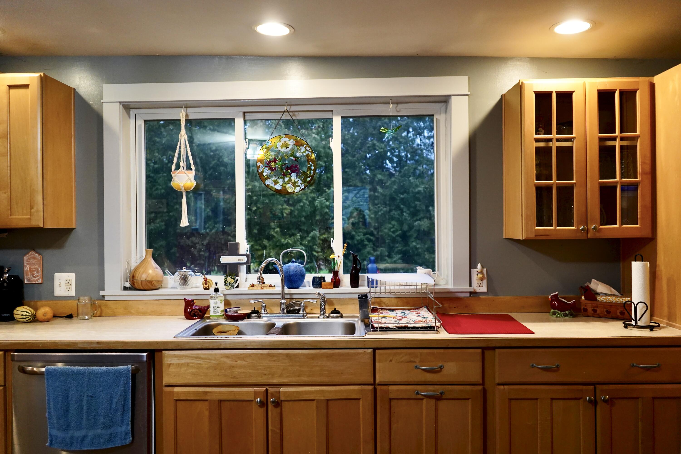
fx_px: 530
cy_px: 227
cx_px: 340
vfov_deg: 46.4
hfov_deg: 65.5
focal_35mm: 28
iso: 3200
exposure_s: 1/160
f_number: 3.5
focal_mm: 28
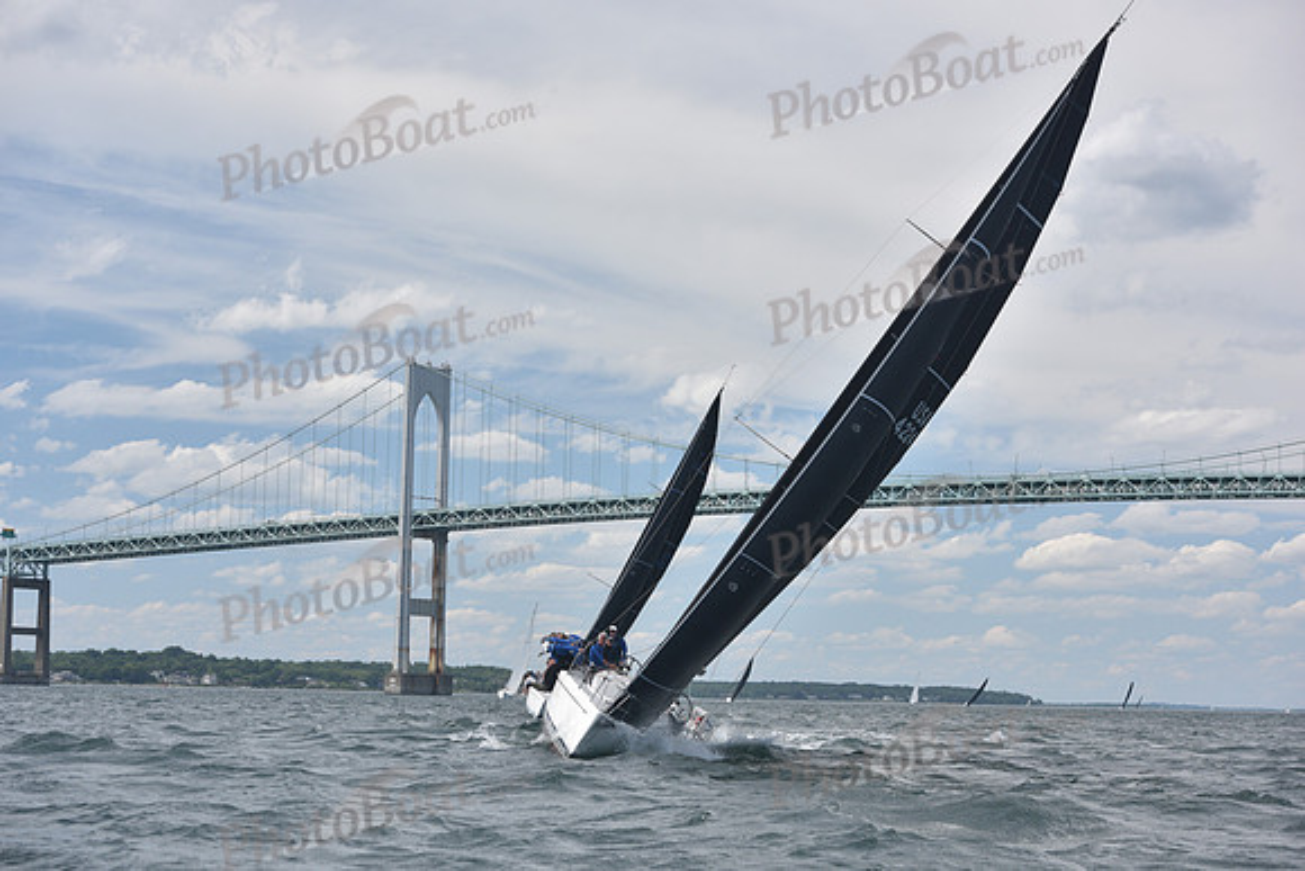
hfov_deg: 28.8
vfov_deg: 19.5
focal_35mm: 70
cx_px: 652
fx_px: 2538
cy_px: 436
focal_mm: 70
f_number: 6.3
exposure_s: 1/800
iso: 320
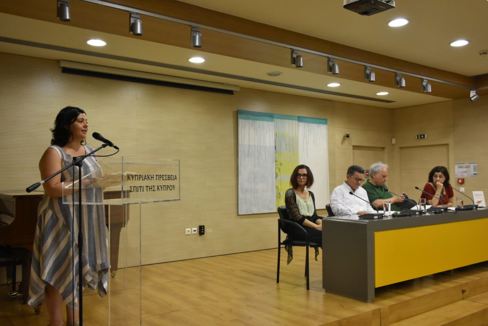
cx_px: 244
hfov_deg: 57.2
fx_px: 448
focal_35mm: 33
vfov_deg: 40.0
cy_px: 163
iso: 1600
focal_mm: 22
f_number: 5
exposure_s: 1/100
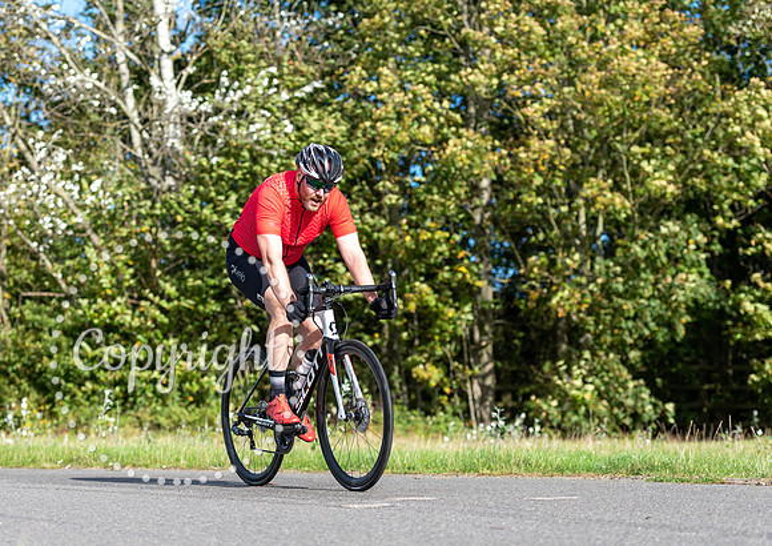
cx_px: 320
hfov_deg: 20.5
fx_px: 2138
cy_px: 247
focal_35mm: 98
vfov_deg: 14.5
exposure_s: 1/1600
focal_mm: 78
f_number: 3.2
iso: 160
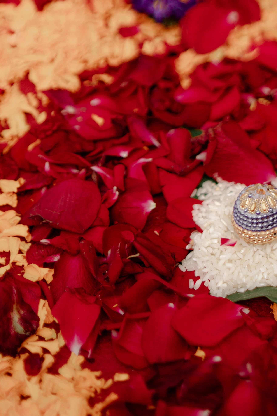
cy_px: -87
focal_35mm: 102
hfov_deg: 13.3
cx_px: 269
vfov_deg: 18.9
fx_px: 1177
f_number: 1.4
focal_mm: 35
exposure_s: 1/2000
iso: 64
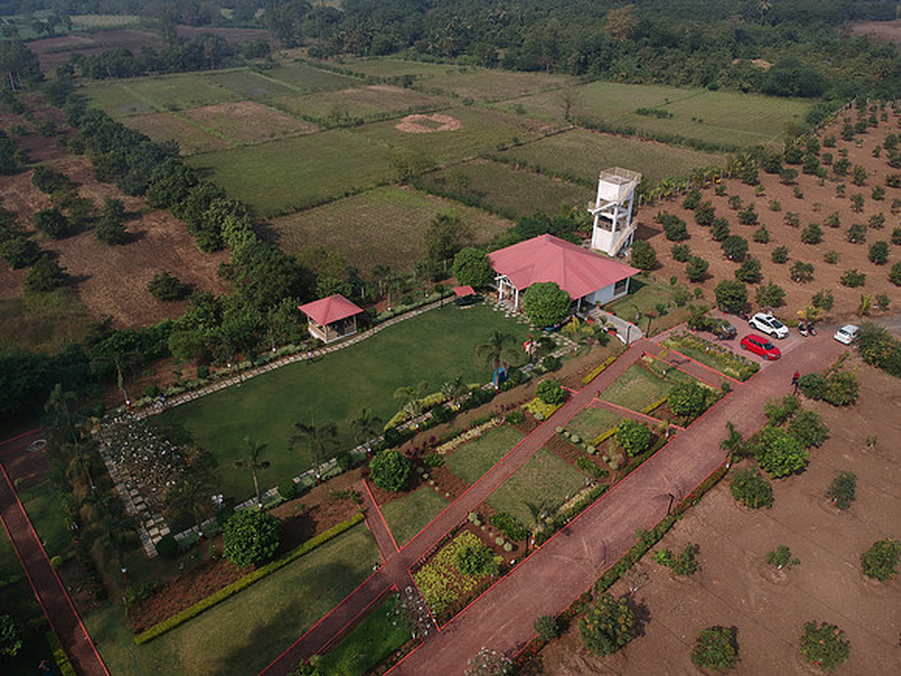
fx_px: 651
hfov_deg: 69.4
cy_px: 338
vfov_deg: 54.9
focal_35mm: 25
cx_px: 450
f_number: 2.6
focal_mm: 4.49
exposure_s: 1/1600
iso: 100
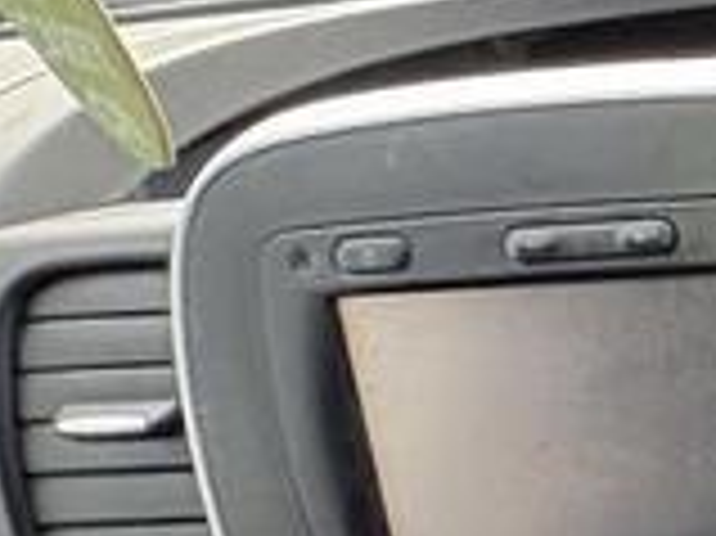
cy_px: 550
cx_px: 1972
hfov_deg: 12.8
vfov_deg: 18.1
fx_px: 1633
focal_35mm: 79
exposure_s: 1/140
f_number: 2.2
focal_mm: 2.22
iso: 100
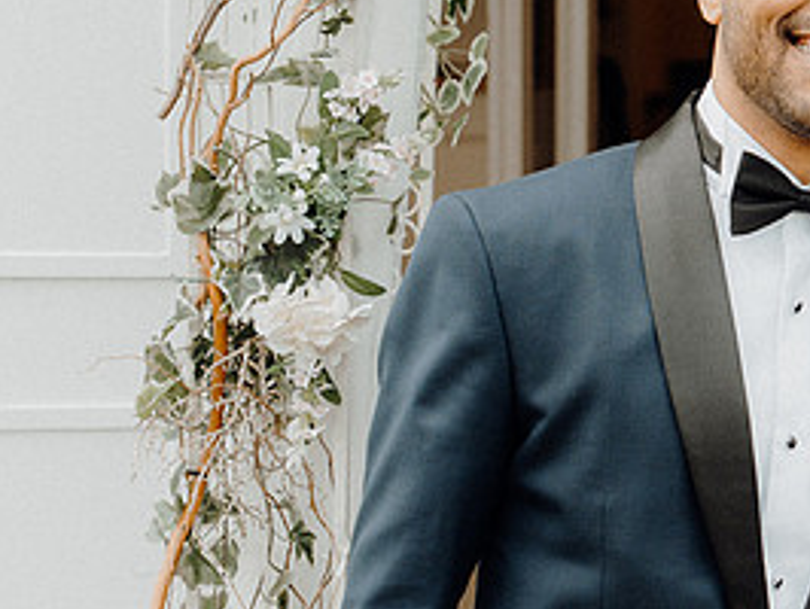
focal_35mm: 157
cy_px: 370
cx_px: 847
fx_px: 3677
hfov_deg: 12.4
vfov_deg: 9.5
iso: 125
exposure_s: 1/320
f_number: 3.5
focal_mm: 50
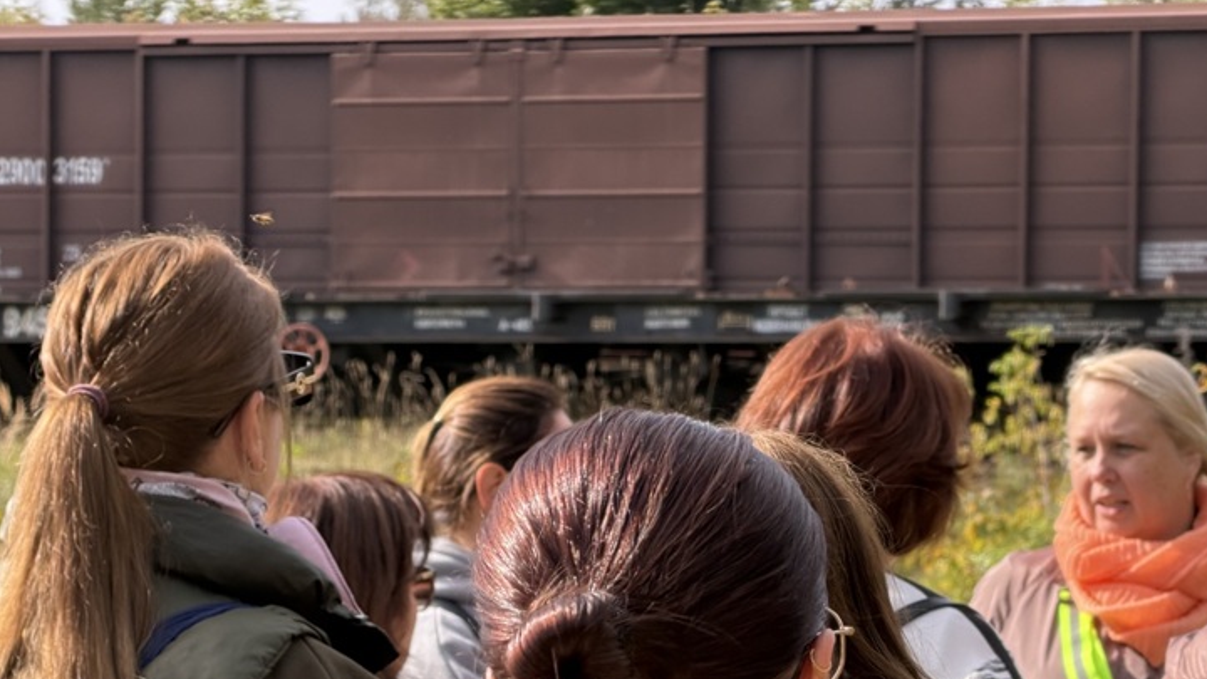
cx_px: 857
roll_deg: -0.4
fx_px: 4961
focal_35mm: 155
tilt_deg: -0.1
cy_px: 543
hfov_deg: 13.8
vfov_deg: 7.8
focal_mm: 16.89
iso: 50
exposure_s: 1/421
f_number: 2.8
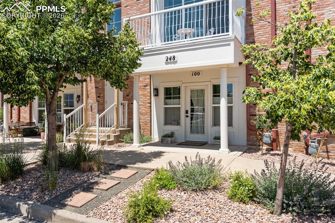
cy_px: 112
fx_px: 233
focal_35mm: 25
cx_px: 168
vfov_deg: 51.3
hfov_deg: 71.5
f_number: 5.6
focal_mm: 25
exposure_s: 1/4000
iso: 1250
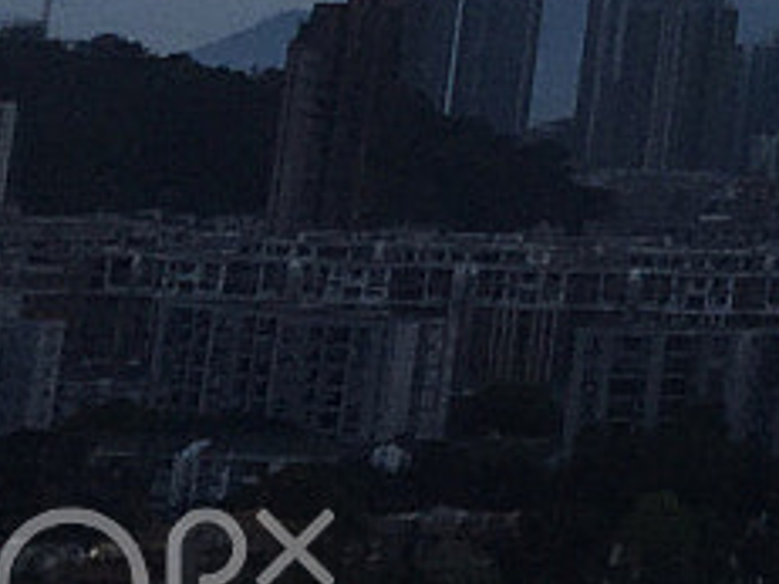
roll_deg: -2.5
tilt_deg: +15.4
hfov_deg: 8.5
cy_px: -996
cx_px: 2195
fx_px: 4521
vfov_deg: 6.8
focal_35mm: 201
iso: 25
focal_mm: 4.15
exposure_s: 1/300
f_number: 2.2
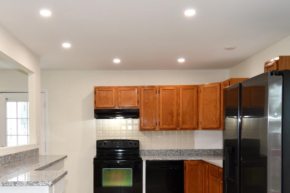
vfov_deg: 38.7
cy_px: 149
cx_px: 126
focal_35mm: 33
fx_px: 266
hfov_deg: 57.0
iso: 280
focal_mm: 12
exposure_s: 1/60
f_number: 4
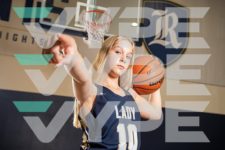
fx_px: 263
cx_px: 112
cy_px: 75
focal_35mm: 42
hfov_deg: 46.4
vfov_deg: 31.9
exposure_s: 1/250
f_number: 4.5
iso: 640
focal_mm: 42
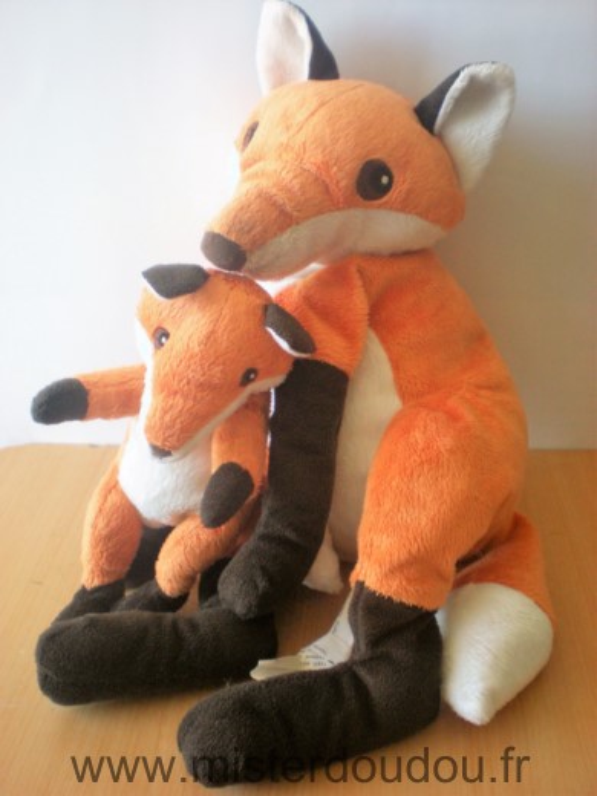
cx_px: 298
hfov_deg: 37.7
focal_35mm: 38
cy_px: 398
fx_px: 874
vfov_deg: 49.0
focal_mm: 6.3
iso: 200
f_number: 3.1
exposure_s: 1/50.6
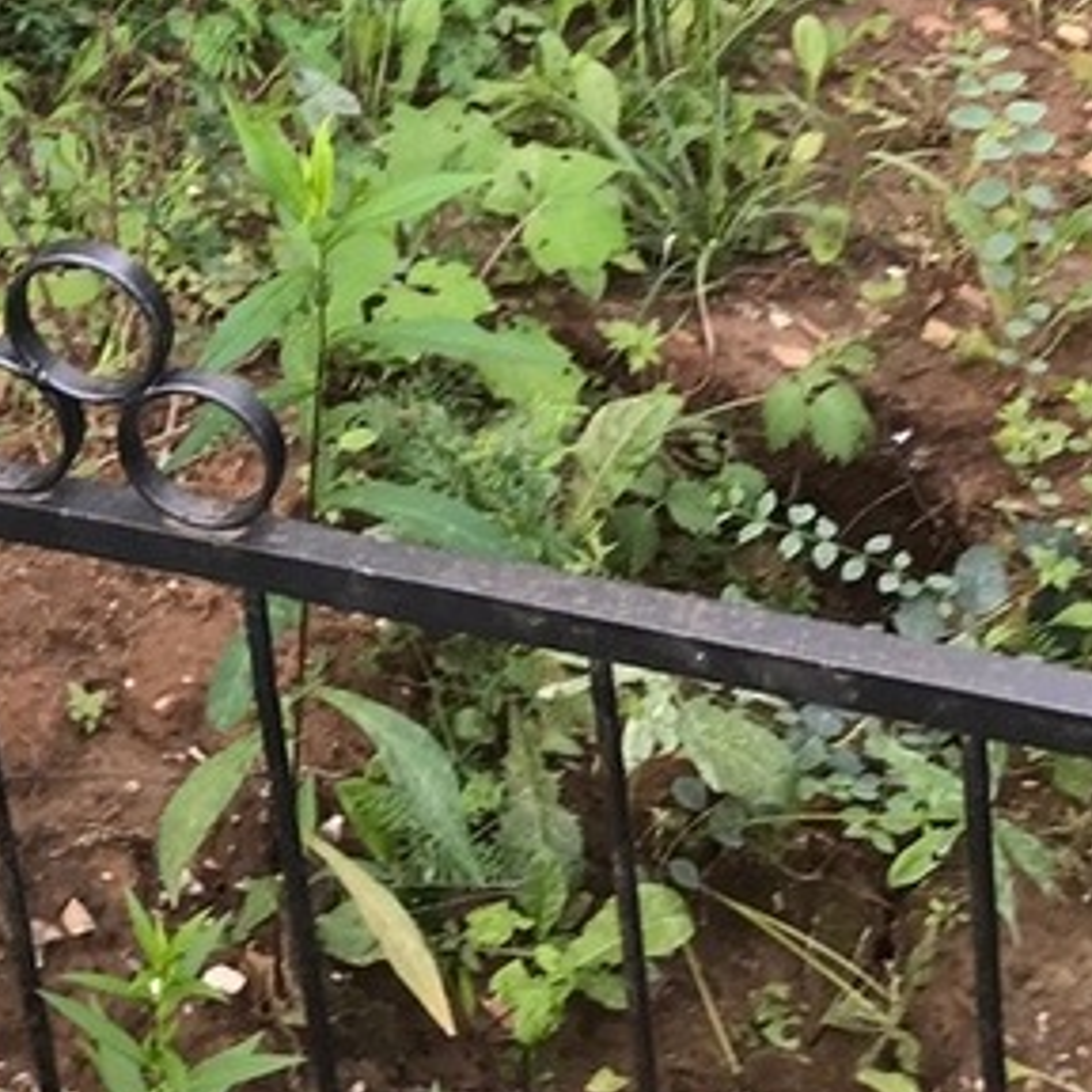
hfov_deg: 19.6
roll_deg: +1.2
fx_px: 3141
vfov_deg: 18.6
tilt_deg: -17.7
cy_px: -250
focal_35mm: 88
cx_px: 281
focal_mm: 3.99
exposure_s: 1/50
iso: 20
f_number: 1.8
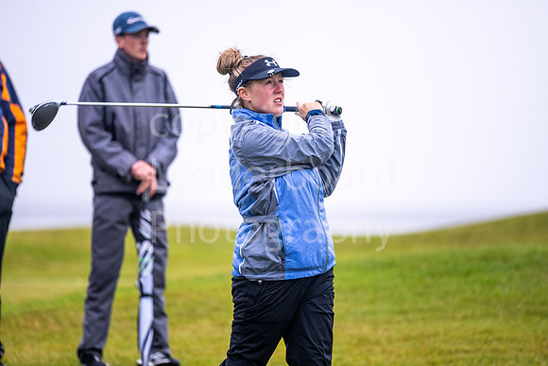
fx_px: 4568
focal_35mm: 300
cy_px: 183
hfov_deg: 6.9
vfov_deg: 4.6
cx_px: 274
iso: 320
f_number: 4.5
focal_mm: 300
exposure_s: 1/640
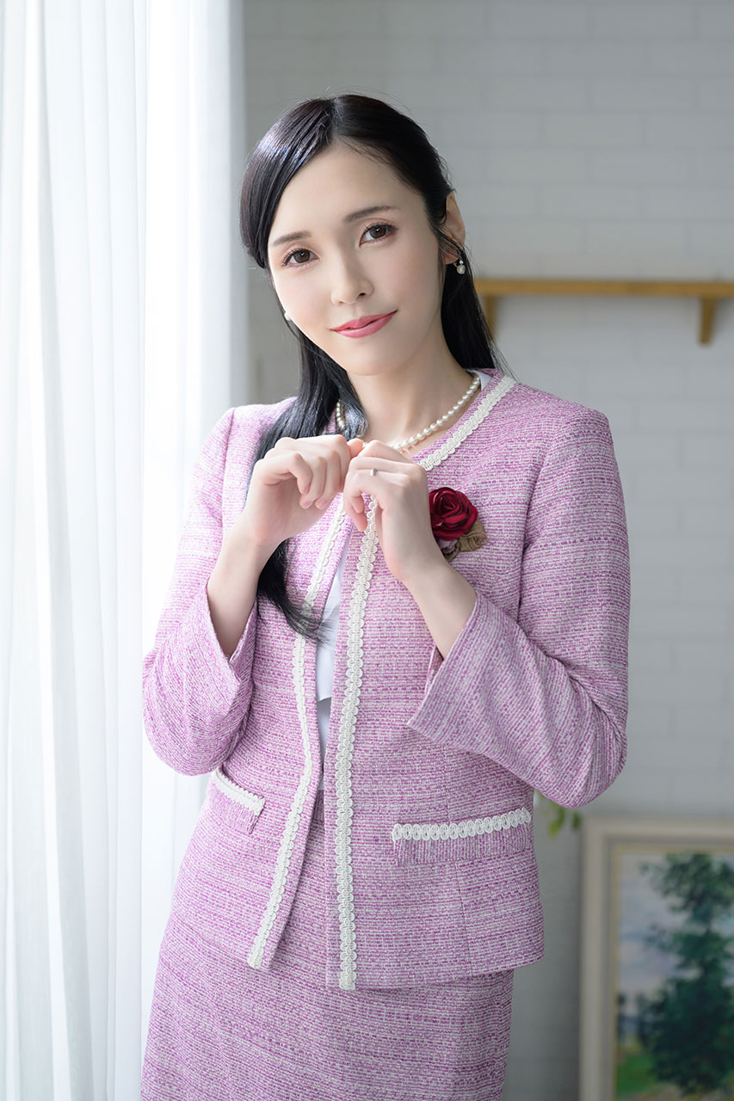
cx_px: 367
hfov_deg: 19.5
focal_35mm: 70
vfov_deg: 28.8
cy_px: 550
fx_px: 2141
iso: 640
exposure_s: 1/160
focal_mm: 70
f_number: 2.8
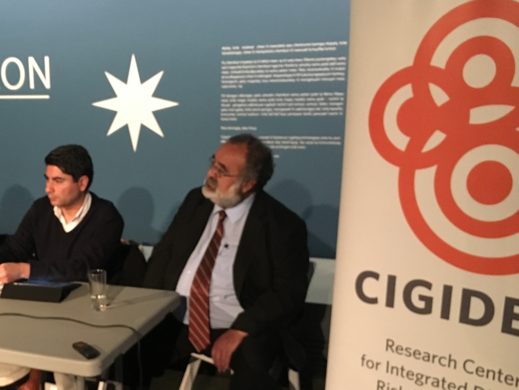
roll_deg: +2.2
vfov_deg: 30.5
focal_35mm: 47
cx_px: 122
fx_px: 705
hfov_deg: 39.2
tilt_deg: -15.1
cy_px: 277
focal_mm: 4.15
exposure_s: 1/17
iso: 400
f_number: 2.2
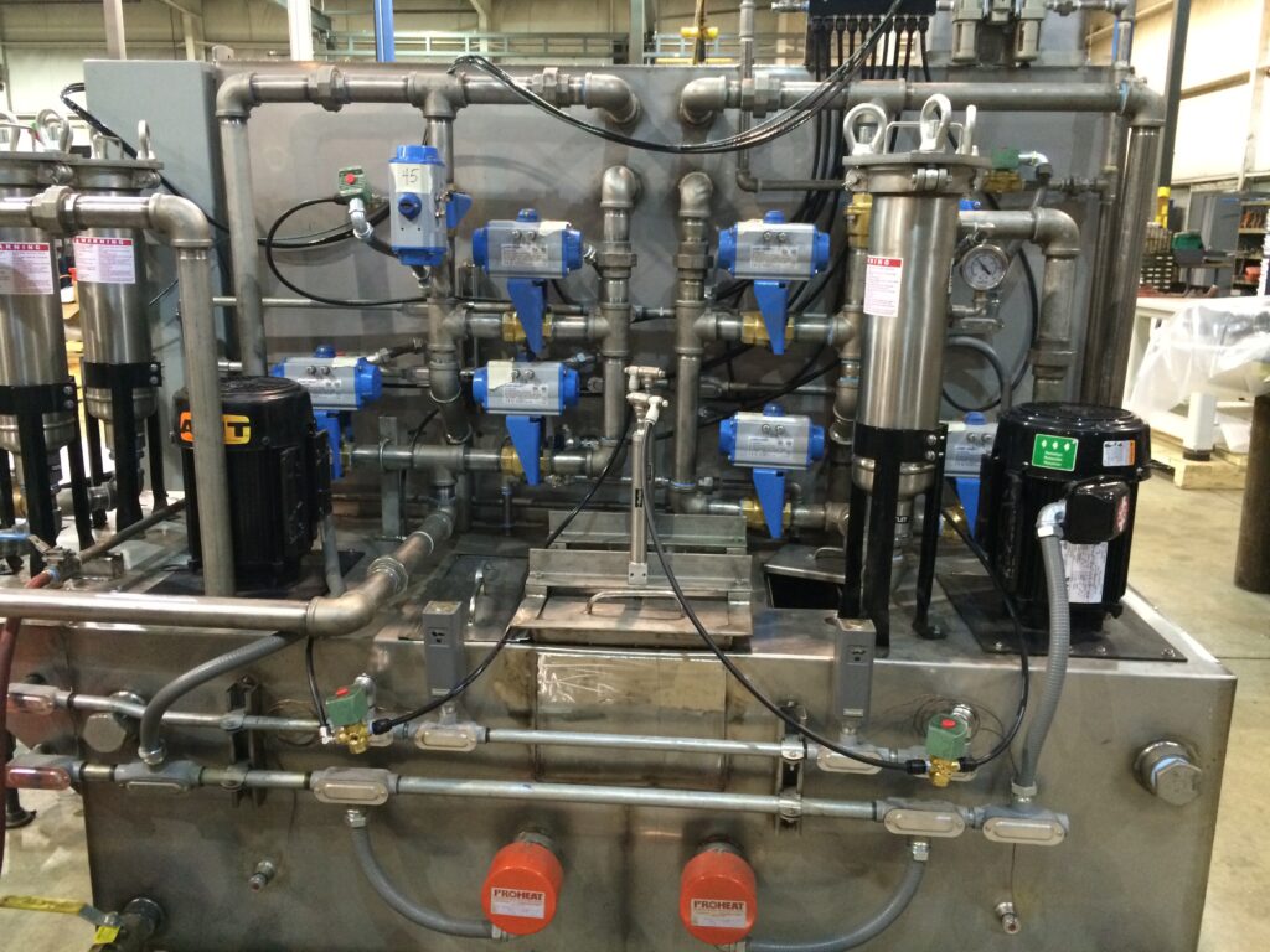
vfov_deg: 48.2
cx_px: 635
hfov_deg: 61.7
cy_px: 476
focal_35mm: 29
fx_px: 1064
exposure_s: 1/20
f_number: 2.2
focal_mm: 4.15
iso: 320
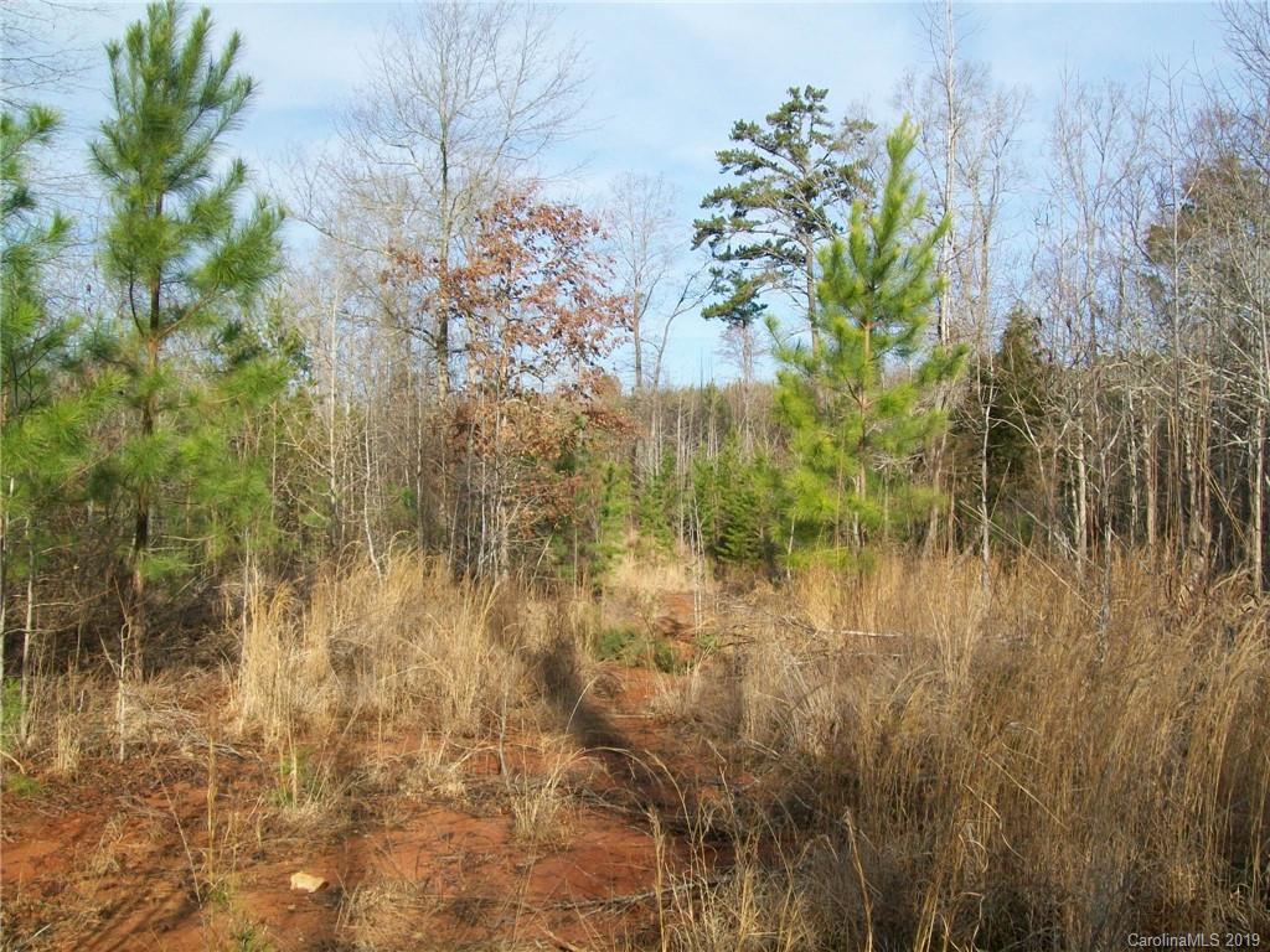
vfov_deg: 39.7
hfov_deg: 51.4
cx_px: 635
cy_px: 476
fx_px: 1321
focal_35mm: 36
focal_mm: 6
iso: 64
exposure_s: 1/320
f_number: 4.8
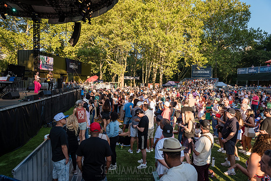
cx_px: 136
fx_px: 181
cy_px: 90
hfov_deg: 73.5
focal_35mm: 24
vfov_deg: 53.0
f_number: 4
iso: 500
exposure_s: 1/640
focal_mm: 24
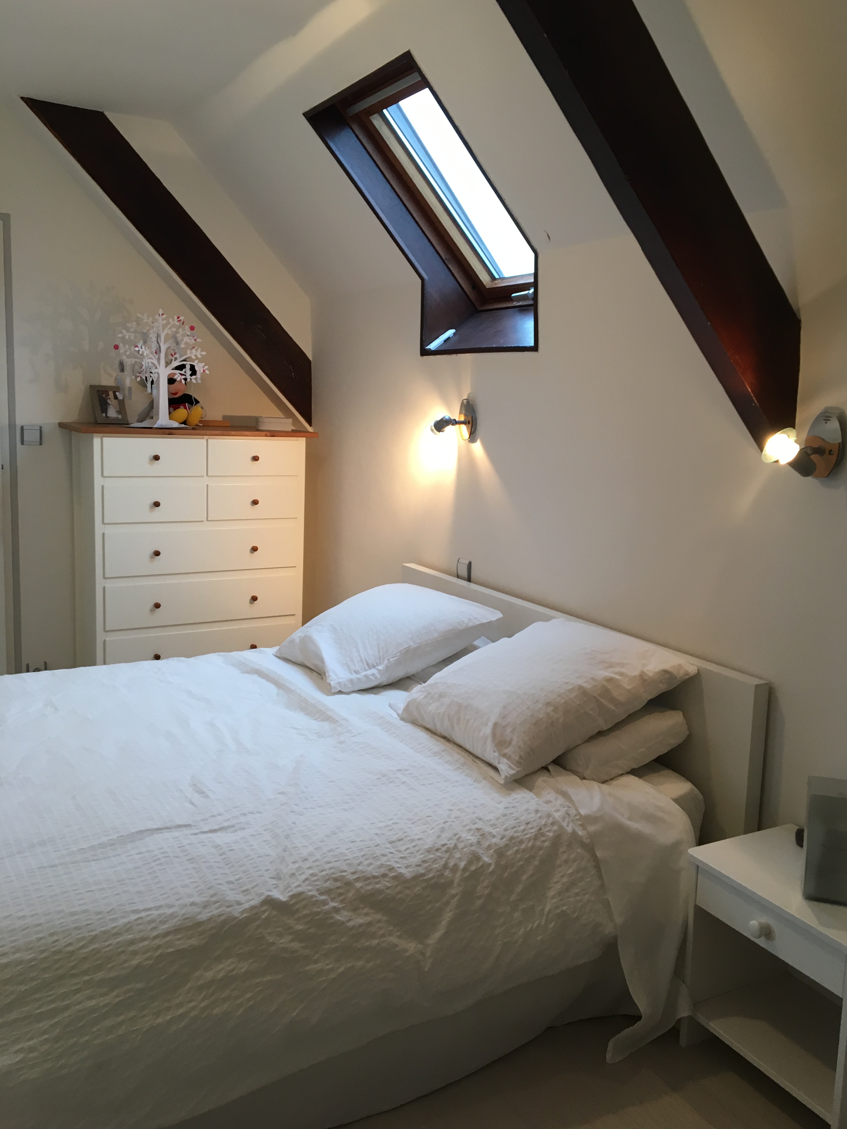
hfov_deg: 46.8
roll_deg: -0.9
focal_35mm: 30
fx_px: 979
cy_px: 551
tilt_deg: -7.8
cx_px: 432
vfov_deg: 60.0
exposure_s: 1/33
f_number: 2.2
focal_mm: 4.15
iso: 80
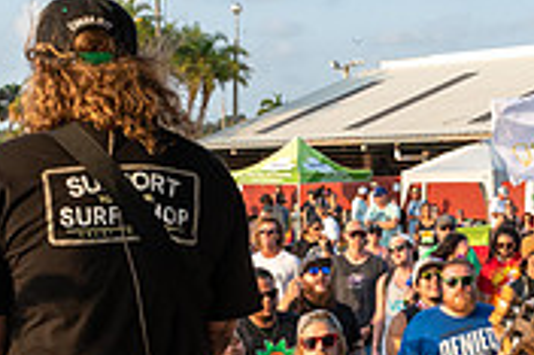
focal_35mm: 89
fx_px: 1319
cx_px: 303
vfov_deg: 15.1
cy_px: 357
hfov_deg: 22.9
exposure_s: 1/250
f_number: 8
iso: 200
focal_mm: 18
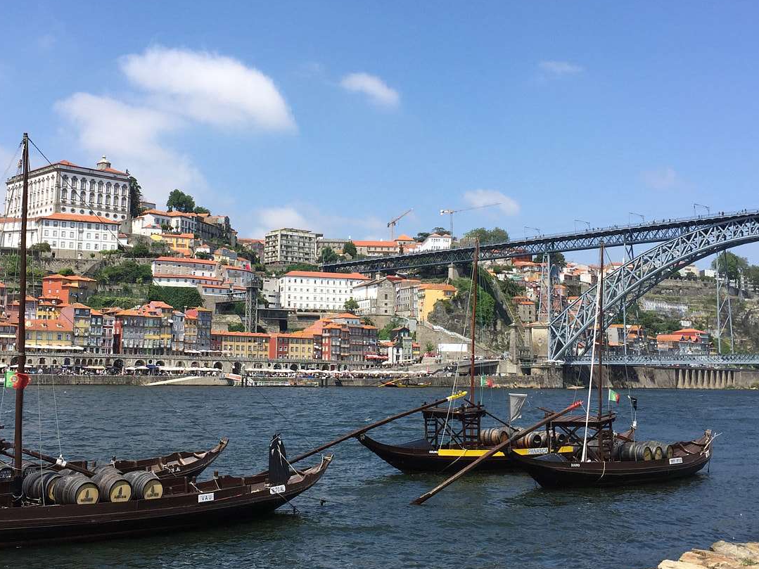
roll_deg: -1.5
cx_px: 331
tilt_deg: +7.5
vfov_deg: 33.5
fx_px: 943
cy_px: 244
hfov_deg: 43.8
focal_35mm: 43
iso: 32
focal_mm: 4.15
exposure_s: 1/2083
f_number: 2.2
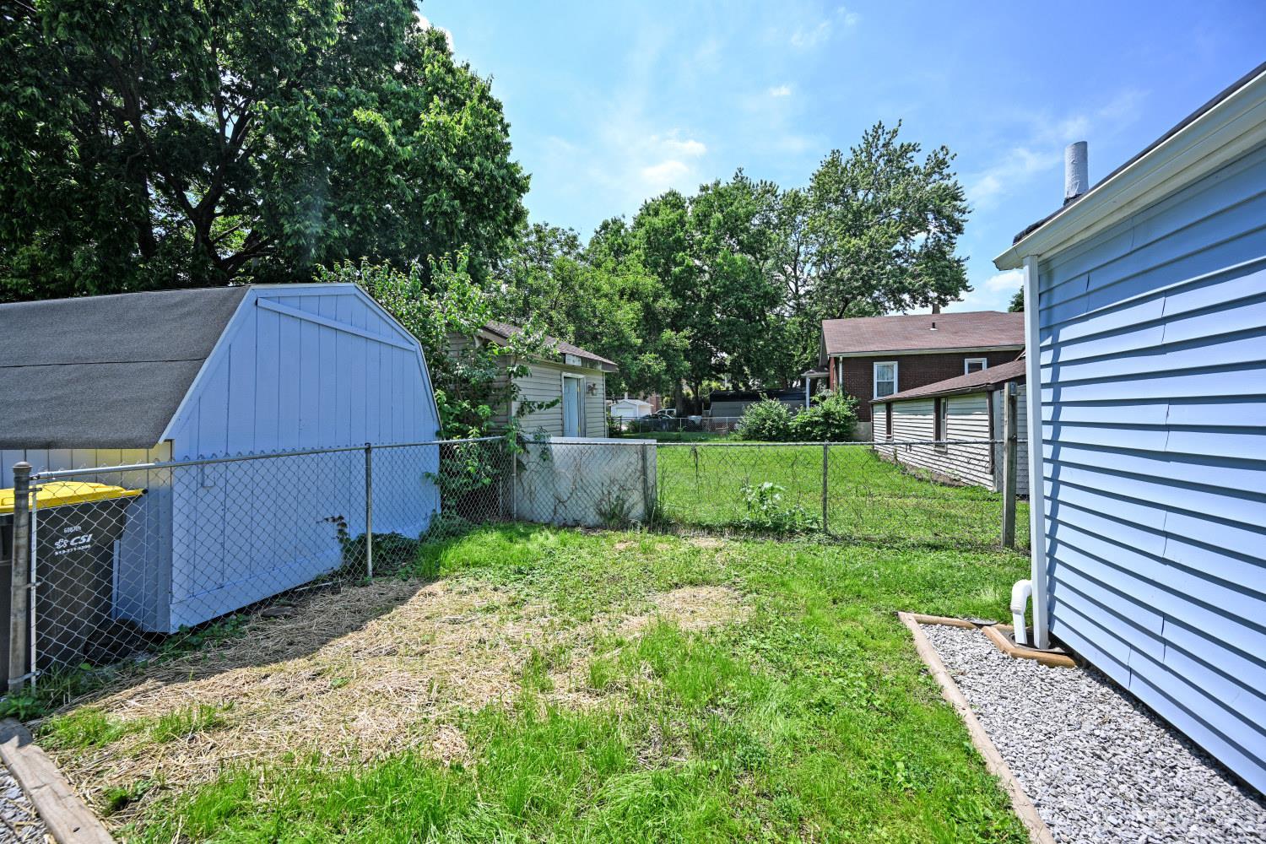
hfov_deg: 104.3
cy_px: 422
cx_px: 633
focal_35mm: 14
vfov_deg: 81.2
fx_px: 492
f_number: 6.3
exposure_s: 1/320
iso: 100
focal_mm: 14
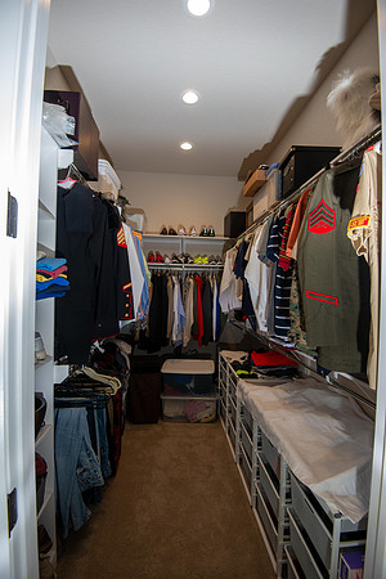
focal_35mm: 16
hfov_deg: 73.7
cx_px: 193
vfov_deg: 96.7
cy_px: 290
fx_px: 257
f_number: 8
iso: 320
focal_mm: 16
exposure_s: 1/30
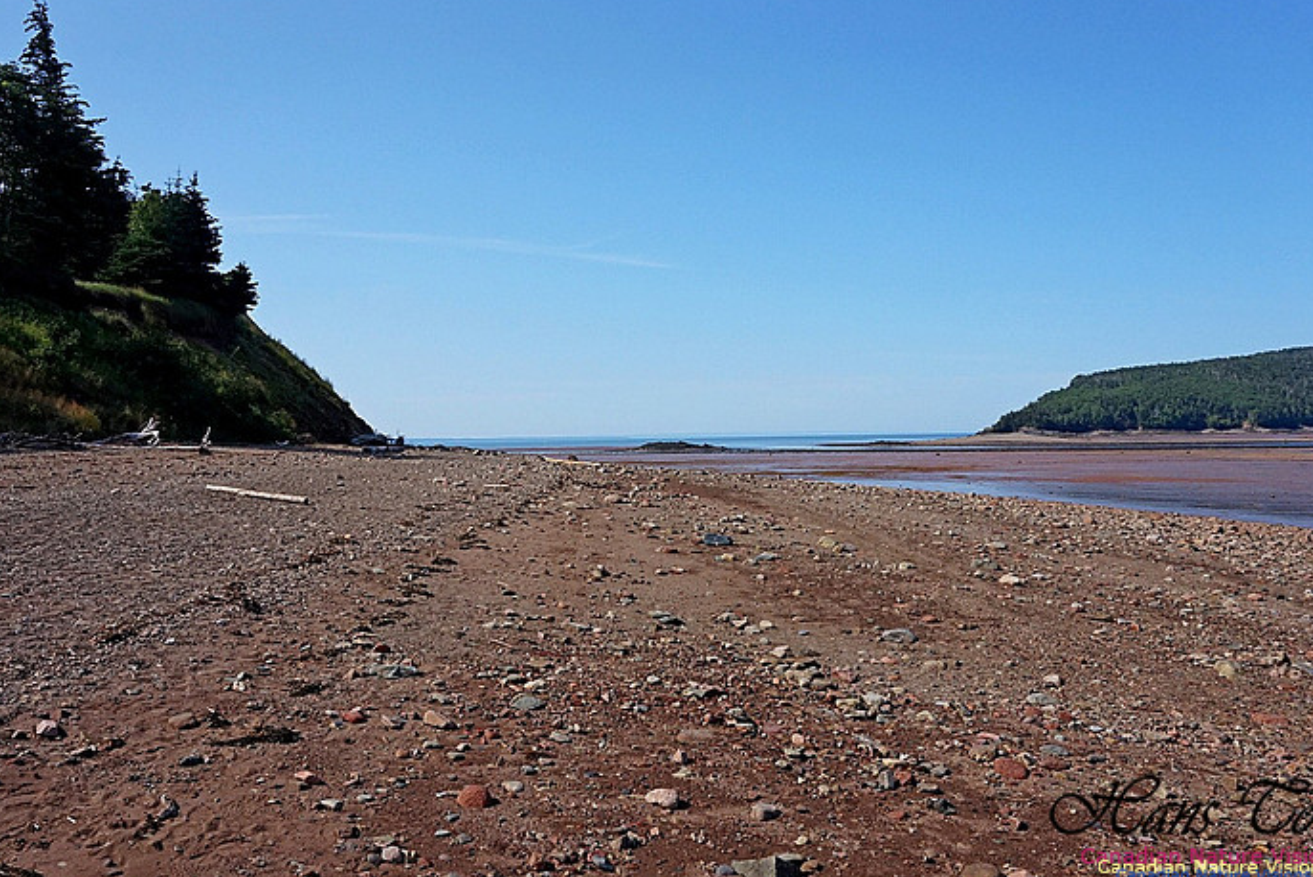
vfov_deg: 46.4
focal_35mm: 28
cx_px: 634
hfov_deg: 65.4
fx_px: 1022
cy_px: 406
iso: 800
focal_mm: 16
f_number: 5.6
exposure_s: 1/4000
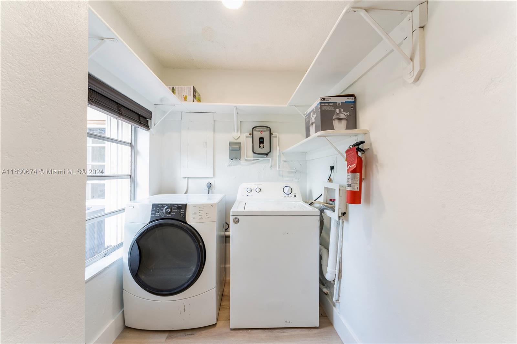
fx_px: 211
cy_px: 172
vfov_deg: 78.4
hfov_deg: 101.5
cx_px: 258
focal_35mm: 15
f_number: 9
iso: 250
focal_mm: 14.7
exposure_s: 1/6
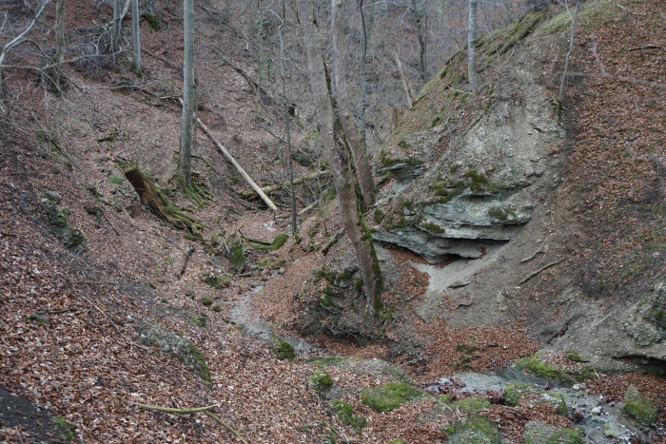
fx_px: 629
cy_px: 222
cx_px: 333
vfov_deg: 38.9
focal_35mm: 34
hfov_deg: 55.8
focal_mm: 34
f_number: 4
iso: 320
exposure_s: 1/160
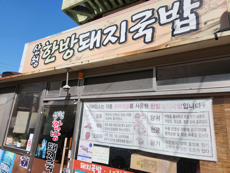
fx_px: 153
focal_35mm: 23
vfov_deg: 58.9
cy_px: 86
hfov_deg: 73.9
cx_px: 115
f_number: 1.8
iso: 20
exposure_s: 1/1654
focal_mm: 5.4
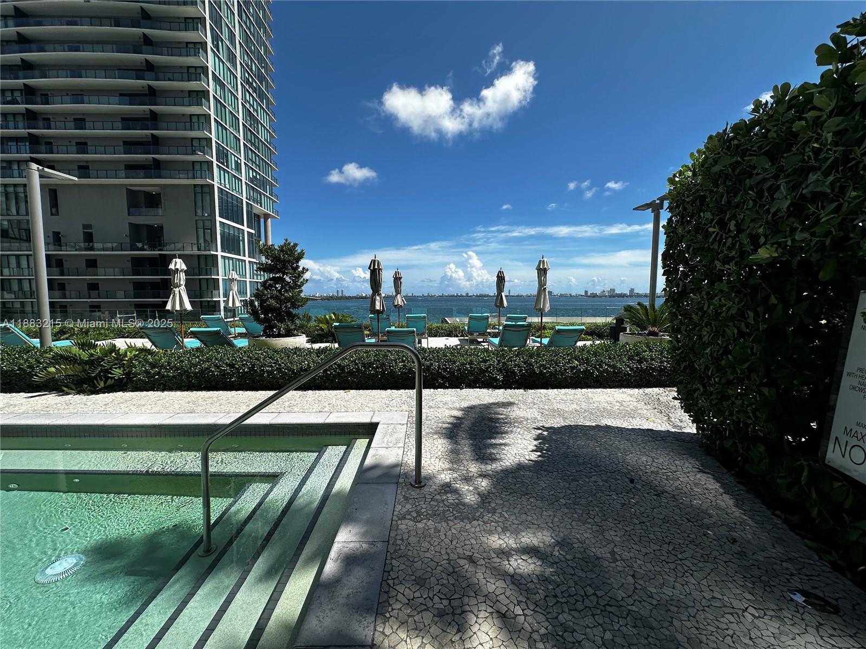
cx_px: 433
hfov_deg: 102.1
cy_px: 324
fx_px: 350
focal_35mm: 14
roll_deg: -0.1
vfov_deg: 85.7
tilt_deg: -4.5
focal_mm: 2.22
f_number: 2.2
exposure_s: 1/2882
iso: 50
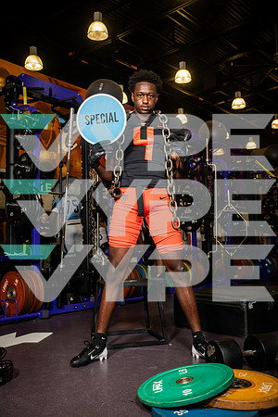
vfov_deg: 53.1
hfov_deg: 36.9
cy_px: 208
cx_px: 139
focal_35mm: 36
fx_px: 417
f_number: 5.6
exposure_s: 1/250
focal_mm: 36
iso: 500
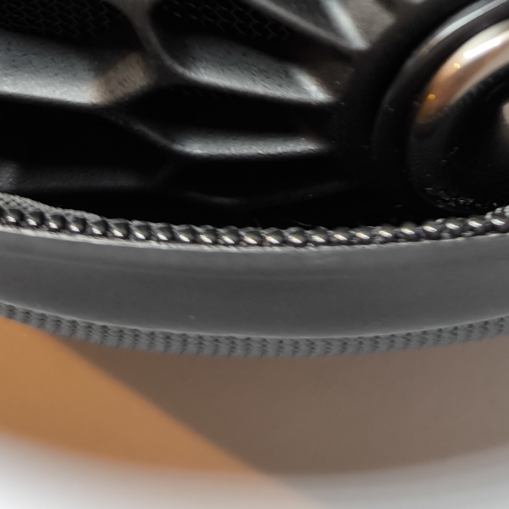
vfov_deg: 18.4
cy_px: -147
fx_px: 1464
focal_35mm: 88
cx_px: 455
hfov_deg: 19.4
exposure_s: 1/50
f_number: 1.9
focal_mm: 6.92
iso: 320
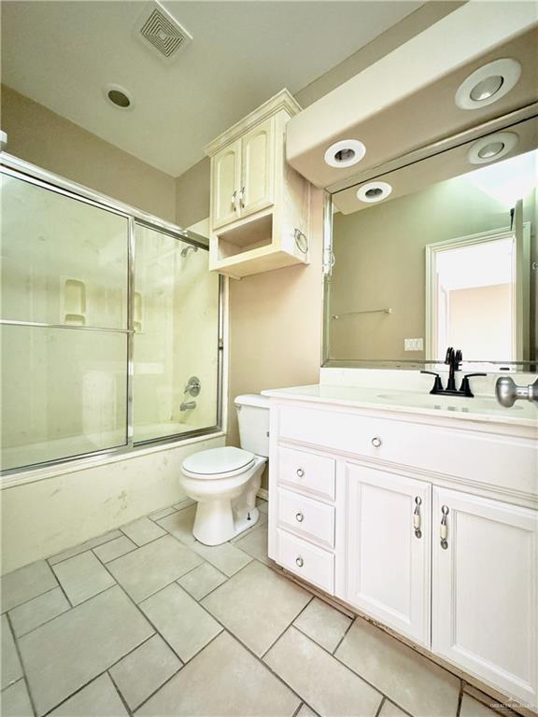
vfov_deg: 102.1
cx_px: 269
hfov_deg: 85.7
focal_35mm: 14
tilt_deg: +0.2
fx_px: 290
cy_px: 358
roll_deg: -0.4
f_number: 2.2
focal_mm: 2.22
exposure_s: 1/26
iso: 2000
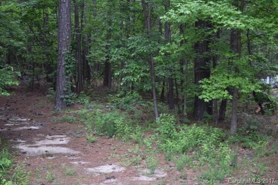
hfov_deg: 43.6
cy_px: 92
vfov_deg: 29.9
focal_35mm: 45
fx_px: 348
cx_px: 139
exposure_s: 1/60
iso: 400
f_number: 4.2
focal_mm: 30
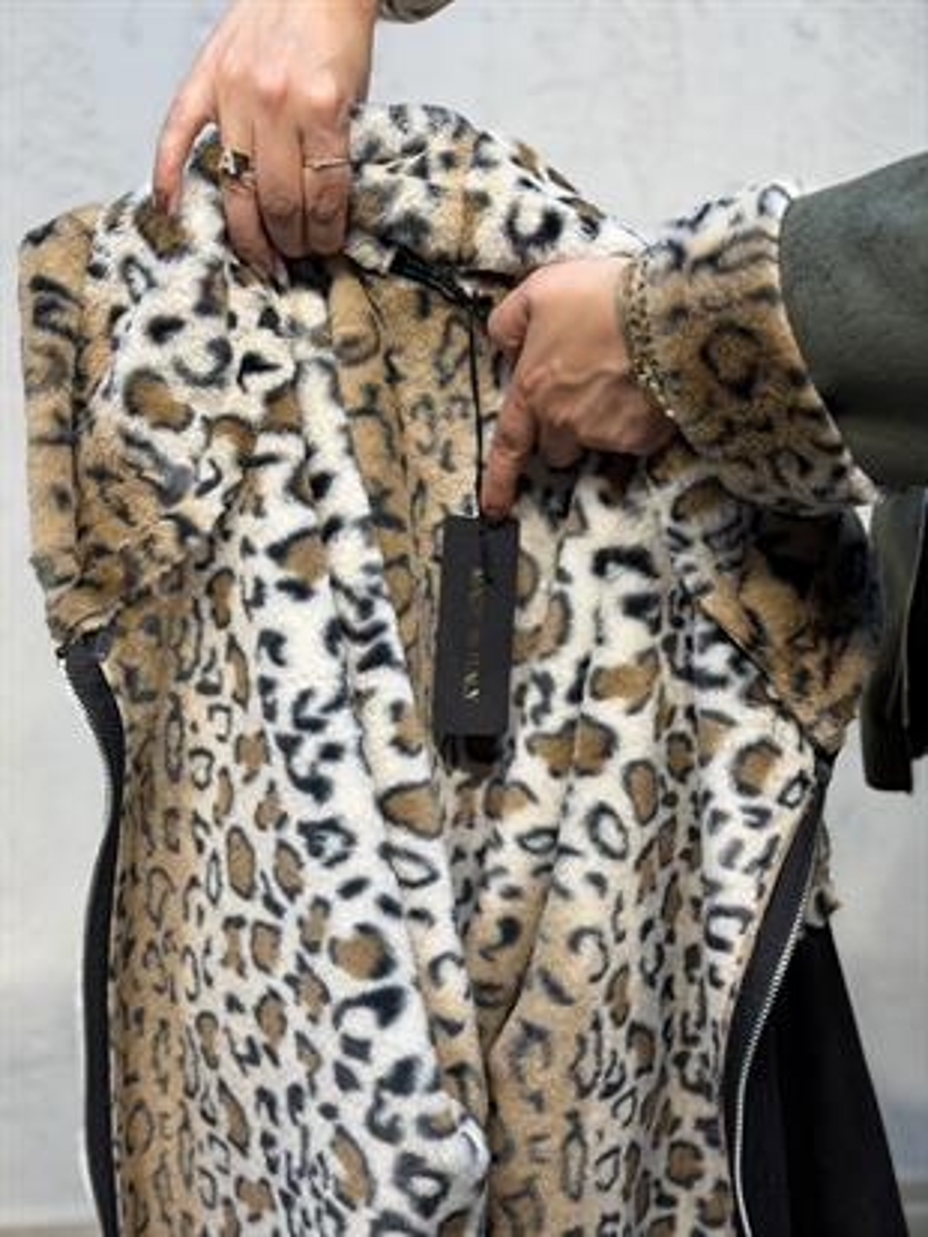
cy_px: 618
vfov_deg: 39.6
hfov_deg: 30.3
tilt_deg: -11.1
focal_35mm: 48
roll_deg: +0.7
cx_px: 464
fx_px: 1715
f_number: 1.78
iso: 50
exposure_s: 1/121
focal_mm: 6.76
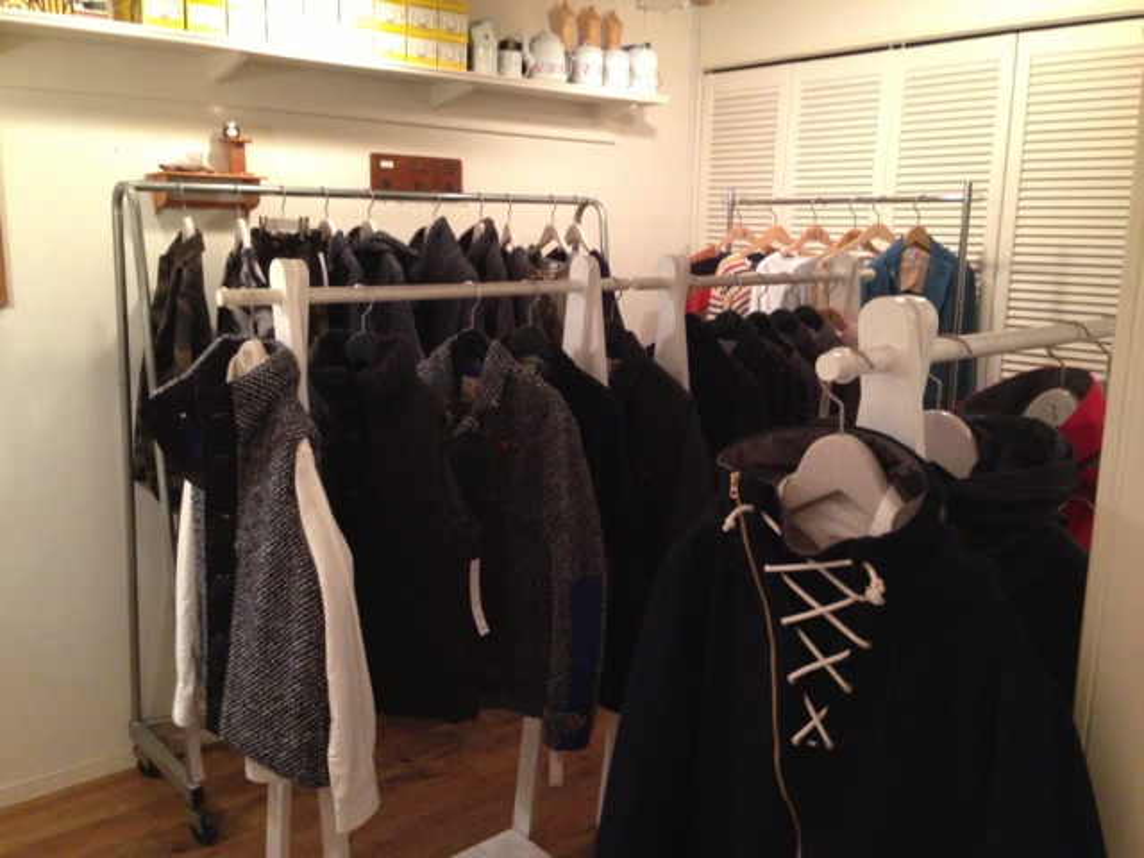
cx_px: 572
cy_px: 429
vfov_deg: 42.9
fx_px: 1091
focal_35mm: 33
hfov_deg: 55.4
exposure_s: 1/17
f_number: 2.4
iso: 400
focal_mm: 4.13
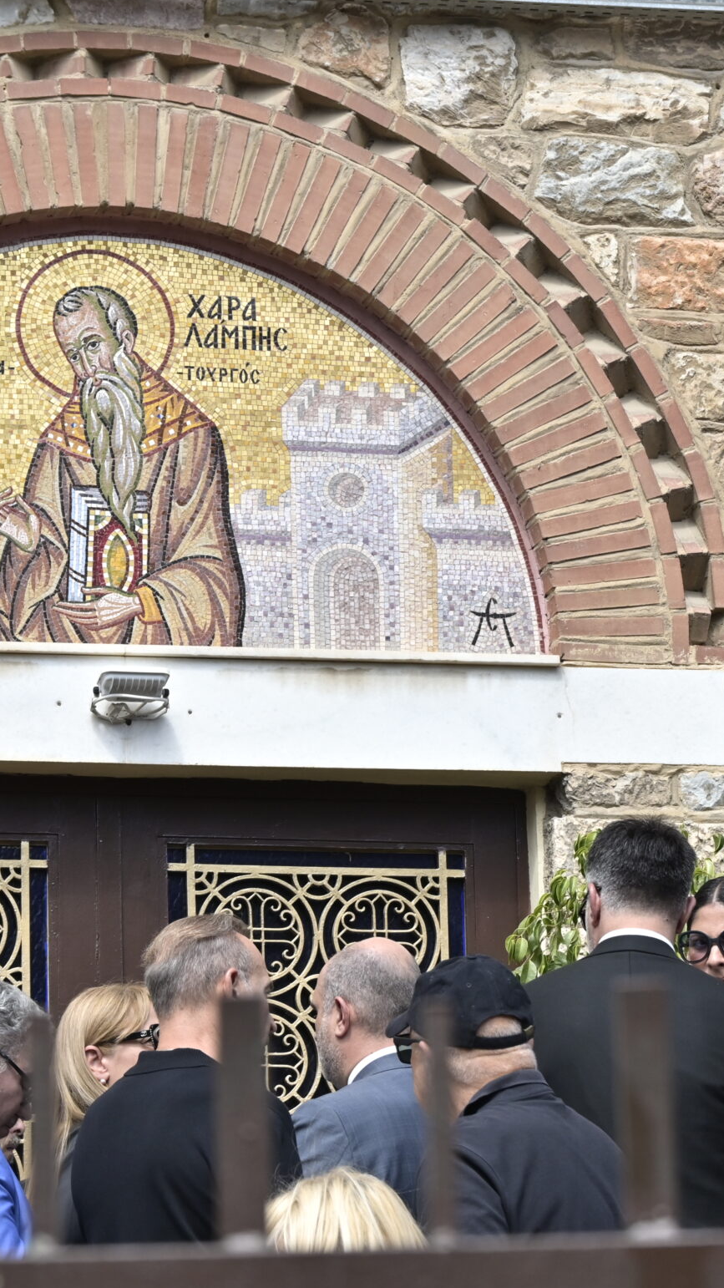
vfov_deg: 14.7
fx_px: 4984
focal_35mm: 146
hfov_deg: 8.3
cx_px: 401
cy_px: 614
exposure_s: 1/640
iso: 400
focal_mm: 84
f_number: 8
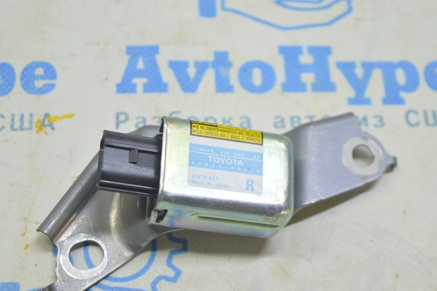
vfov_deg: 16.5
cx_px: 218
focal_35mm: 82
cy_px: 146
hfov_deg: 24.6
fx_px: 1001
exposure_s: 1/20
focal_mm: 55
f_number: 5.6
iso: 400
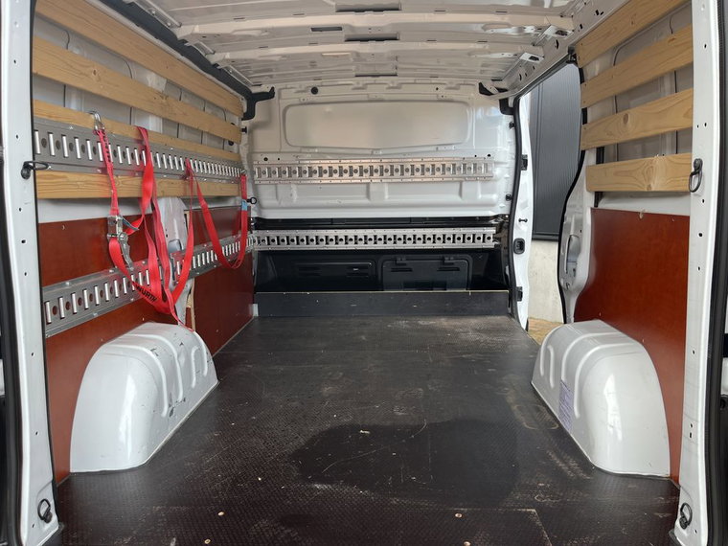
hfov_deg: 67.3
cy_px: 273
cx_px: 364
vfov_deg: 53.1
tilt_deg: -8.9
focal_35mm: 26
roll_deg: -0.5
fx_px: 547
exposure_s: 1/122
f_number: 1.6
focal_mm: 5.1
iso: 40
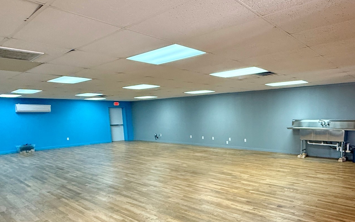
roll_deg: +1.5
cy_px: 141
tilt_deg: -5.3
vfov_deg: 50.5
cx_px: 245
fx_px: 232
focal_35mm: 24
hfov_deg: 71.9
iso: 500
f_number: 2.2
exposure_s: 1/120
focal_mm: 2.22
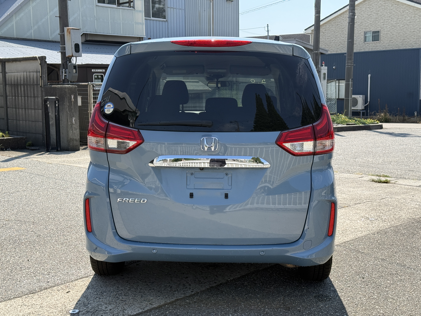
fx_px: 584
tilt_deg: -6.3
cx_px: 210
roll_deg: +0.6
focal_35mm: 48
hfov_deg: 39.7
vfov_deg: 30.3
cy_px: 158
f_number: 1.78
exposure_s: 1/3378
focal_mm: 6.76
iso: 80
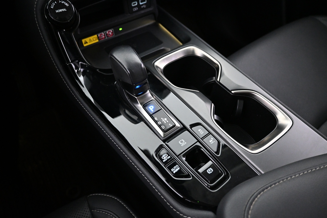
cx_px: 164
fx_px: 218
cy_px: 109
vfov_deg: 53.1
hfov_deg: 73.7
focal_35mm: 24
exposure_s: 1/30
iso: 4000
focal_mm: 16
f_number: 3.5
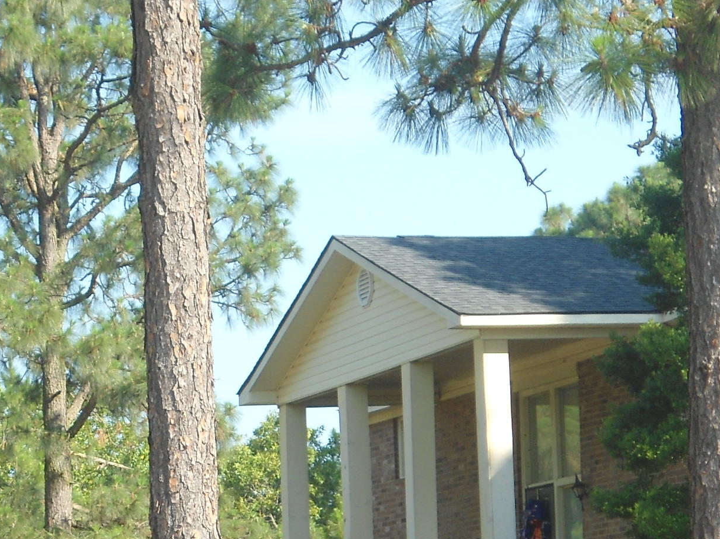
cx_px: 262
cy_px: 562
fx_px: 3265
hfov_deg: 12.6
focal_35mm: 157
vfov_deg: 9.4
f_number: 4.7
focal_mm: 13.2
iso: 80
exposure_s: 1/160
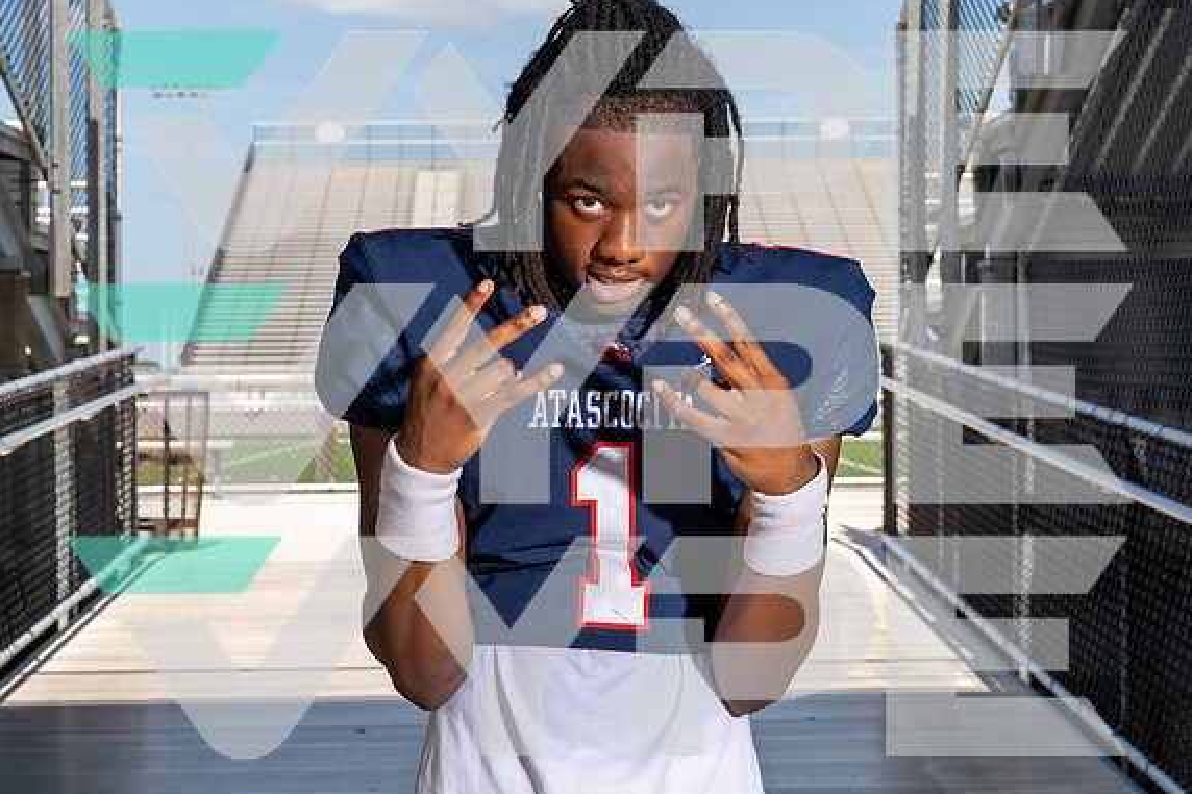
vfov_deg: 19.2
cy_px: 395
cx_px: 602
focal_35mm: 71
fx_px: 2350
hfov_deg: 28.5
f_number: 10
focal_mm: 70
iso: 160
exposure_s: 1/250
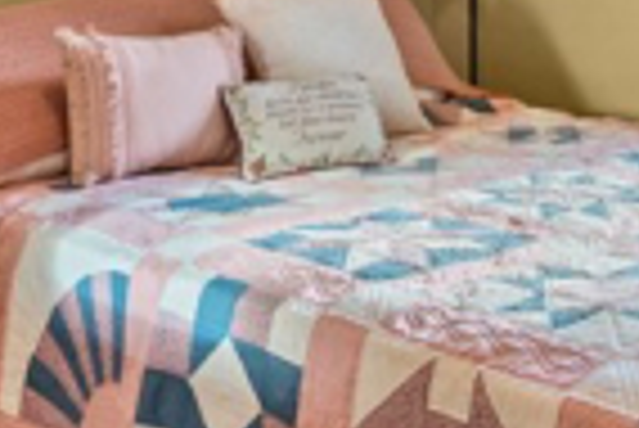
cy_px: -113
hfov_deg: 25.4
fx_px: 1404
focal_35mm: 79
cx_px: 468
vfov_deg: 16.5
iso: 400
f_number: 11
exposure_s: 1/3
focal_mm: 10
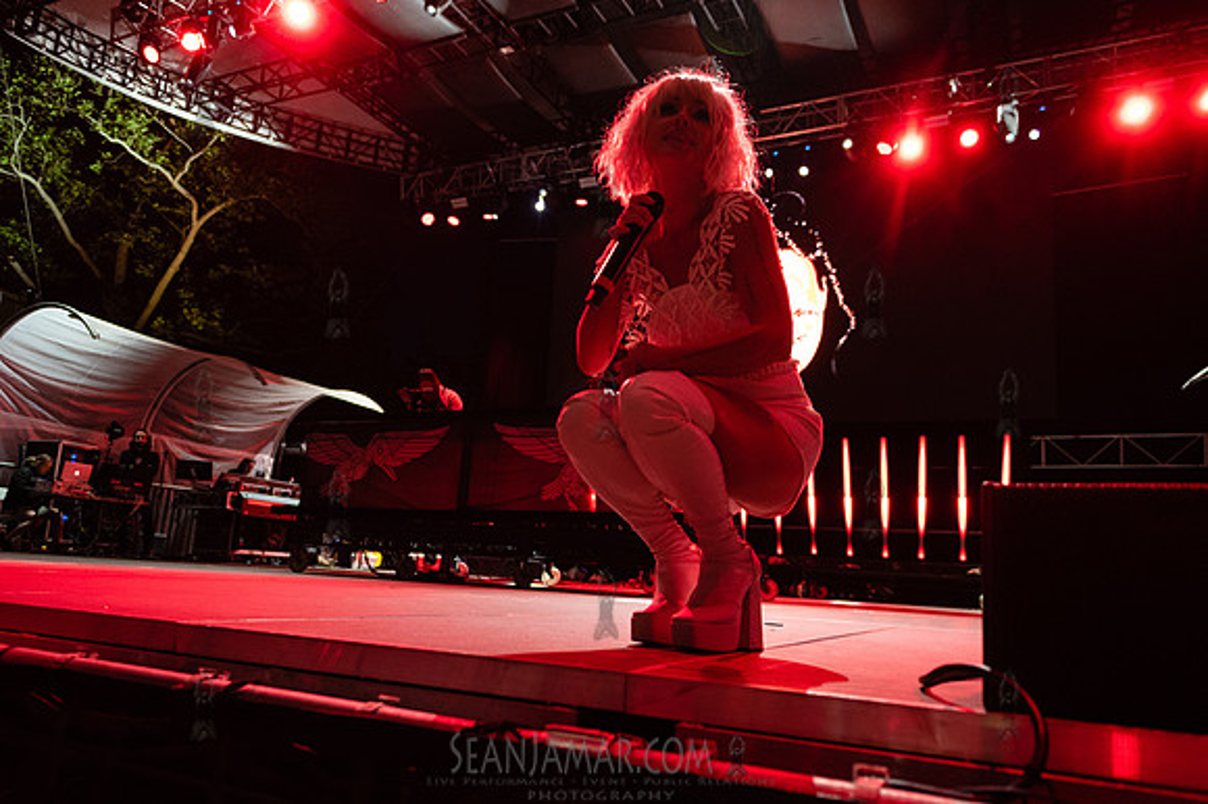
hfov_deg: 70.4
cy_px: 426
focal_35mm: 26
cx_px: 610
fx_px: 857
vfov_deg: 50.3
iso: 2000
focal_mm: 24
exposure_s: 1/250
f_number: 3.2
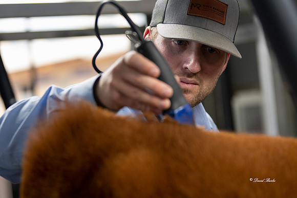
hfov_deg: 14.9
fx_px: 1139
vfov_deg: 9.9
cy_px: 99
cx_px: 148
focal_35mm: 138
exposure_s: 1/320
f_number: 2.8
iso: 640
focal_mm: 92
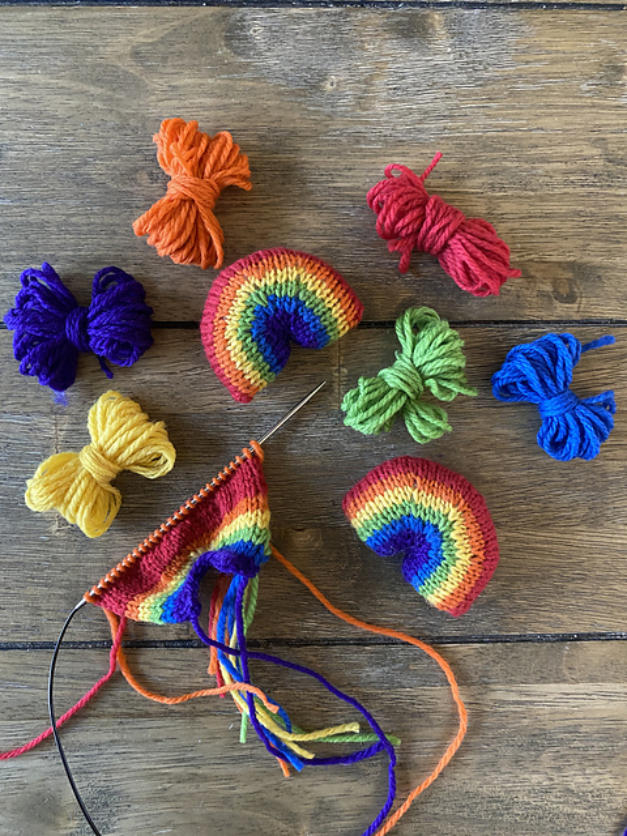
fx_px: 628
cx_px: 314
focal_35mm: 26
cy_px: 418
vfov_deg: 67.3
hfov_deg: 53.1
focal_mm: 4.25
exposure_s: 1/30
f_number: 1.8
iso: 640
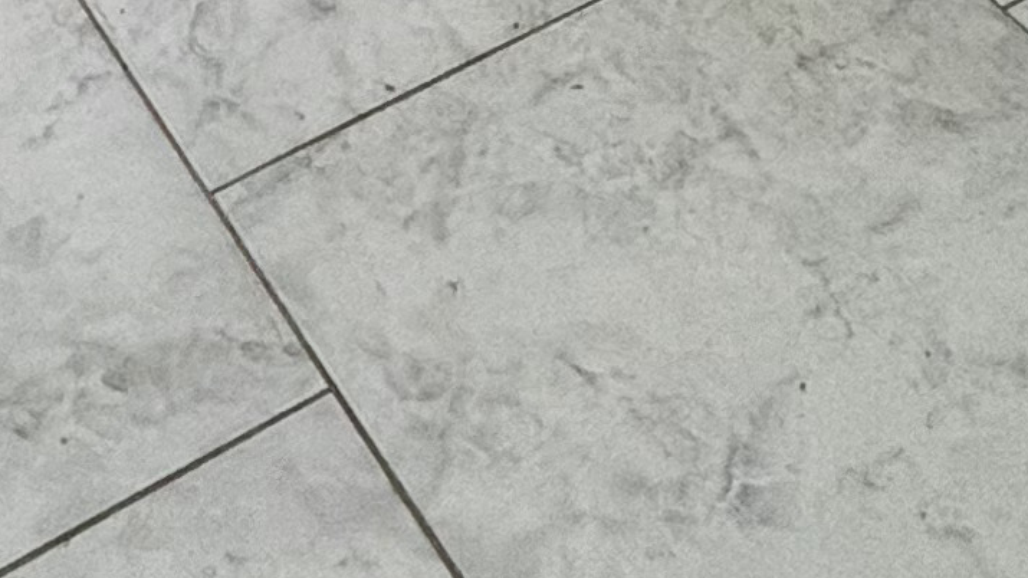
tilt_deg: -8.3
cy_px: -1521
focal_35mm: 86
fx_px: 2344
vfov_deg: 8.9
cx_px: 208
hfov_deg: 24.4
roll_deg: -1.2
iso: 64
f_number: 2.2
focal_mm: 2.22
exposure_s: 1/100
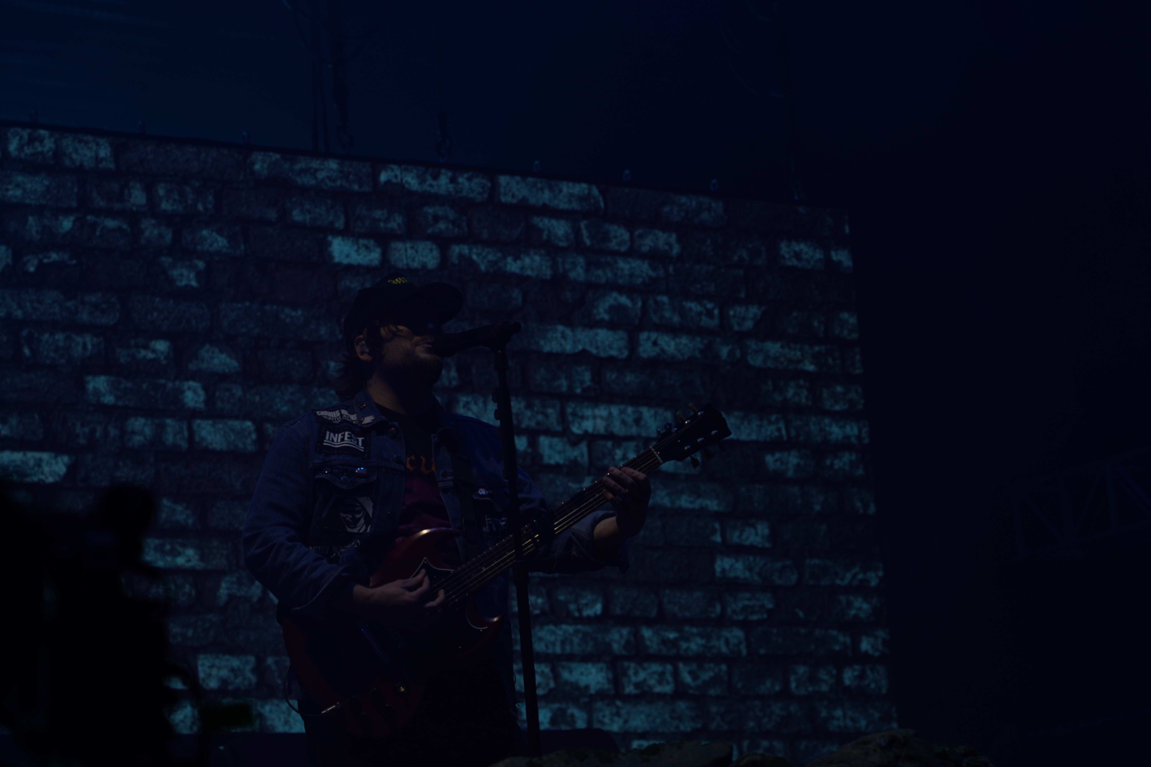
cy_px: 384
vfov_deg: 13.0
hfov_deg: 19.5
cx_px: 576
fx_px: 3357
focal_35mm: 105
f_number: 5
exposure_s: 1/200
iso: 100
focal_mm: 105
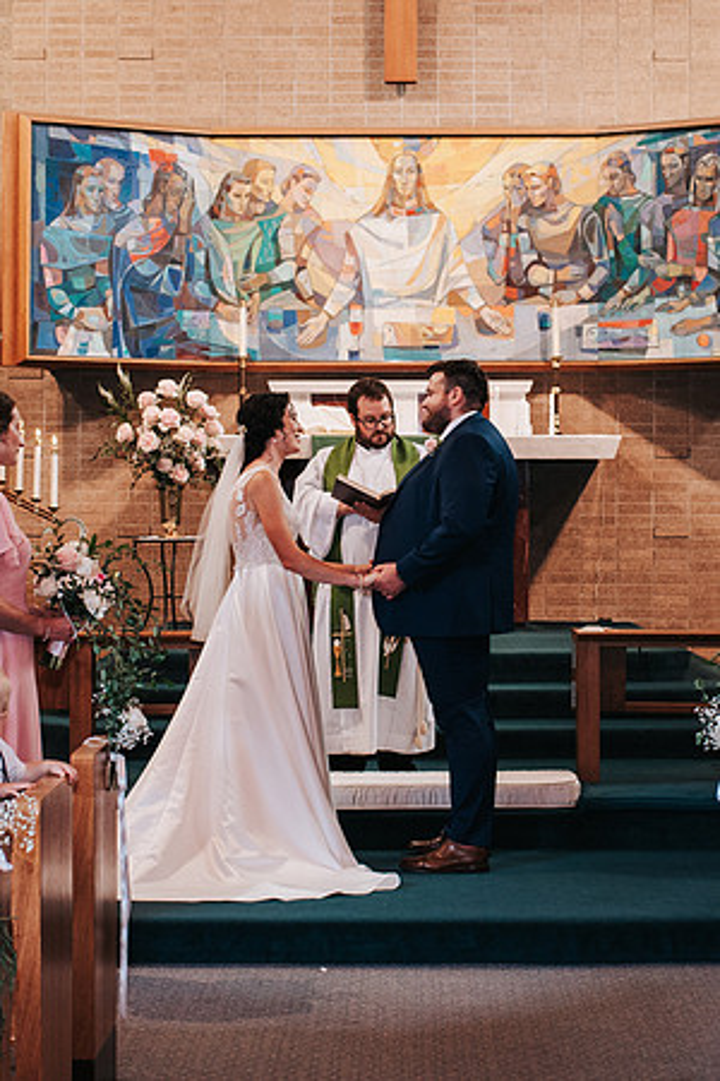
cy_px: 455
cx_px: 372
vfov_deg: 24.5
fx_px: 2484
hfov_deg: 16.5
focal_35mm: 83
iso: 640
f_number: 3.2
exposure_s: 1/125
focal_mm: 35
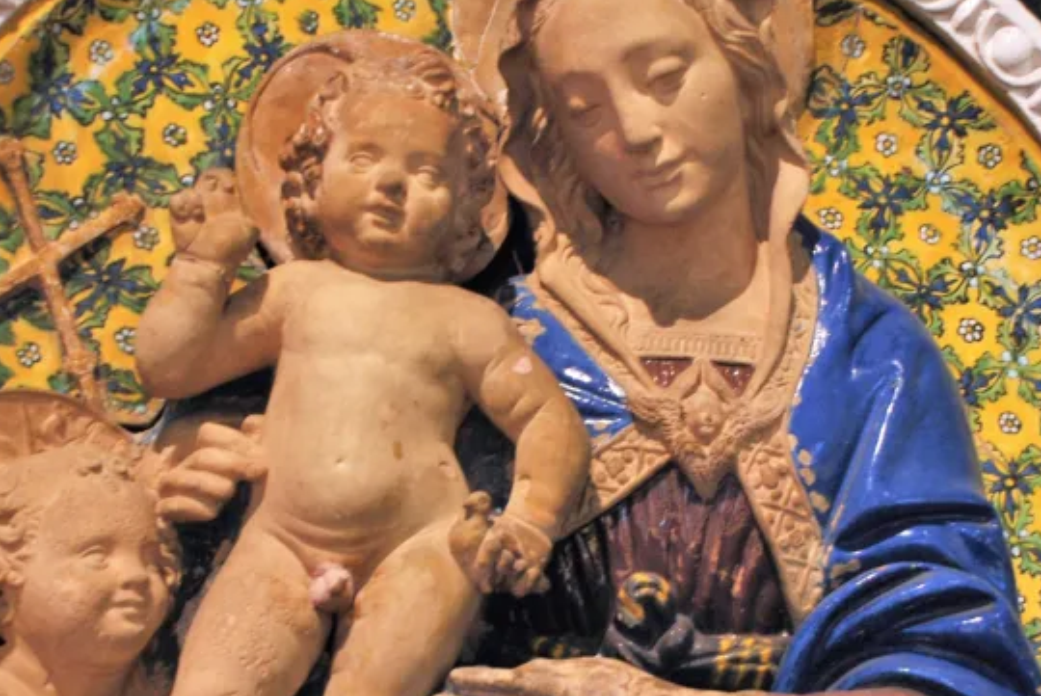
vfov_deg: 15.0
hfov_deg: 22.4
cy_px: 441
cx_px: 509
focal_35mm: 91
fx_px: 2633
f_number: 4.2
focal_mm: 32
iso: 200
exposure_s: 1/10
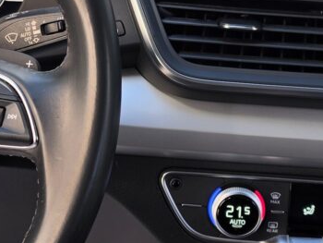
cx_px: 141
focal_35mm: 105
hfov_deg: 18.7
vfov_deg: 14.0
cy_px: 46
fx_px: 980
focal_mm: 6.5
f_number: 1.4
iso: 16
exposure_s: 1/160
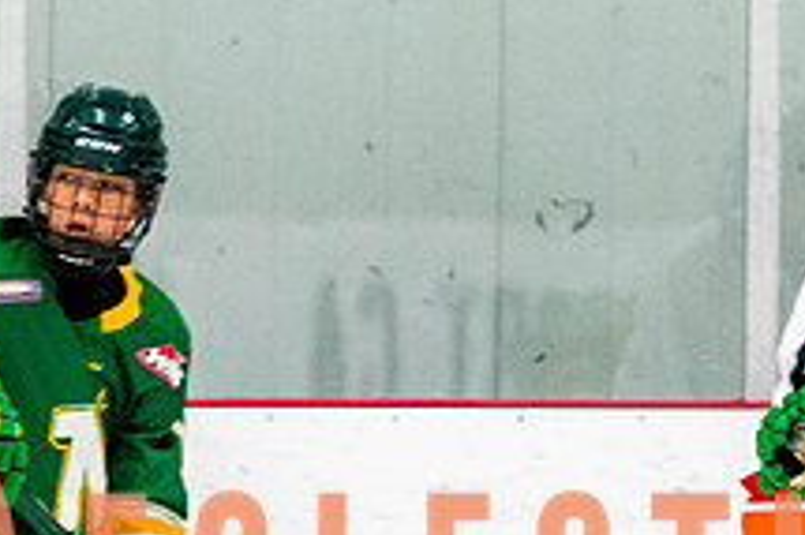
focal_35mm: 703
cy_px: 722
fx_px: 15707
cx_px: 1059
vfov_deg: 2.0
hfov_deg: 2.9
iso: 1600
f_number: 2.8
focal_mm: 155
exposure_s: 1/640
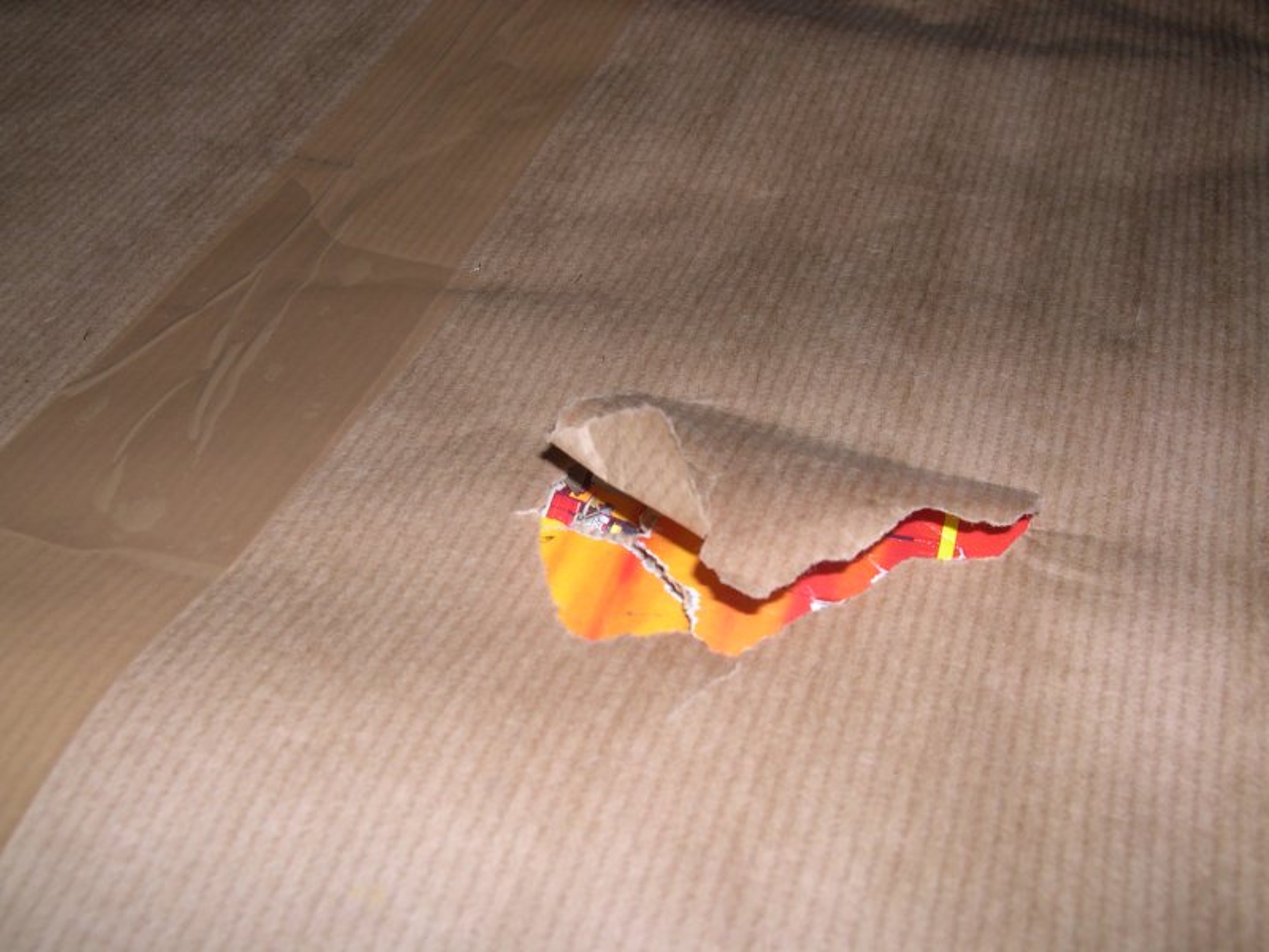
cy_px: 476
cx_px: 634
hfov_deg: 49.0
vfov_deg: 37.7
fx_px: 1393
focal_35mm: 38
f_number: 7.6
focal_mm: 8
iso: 100
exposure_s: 1/60
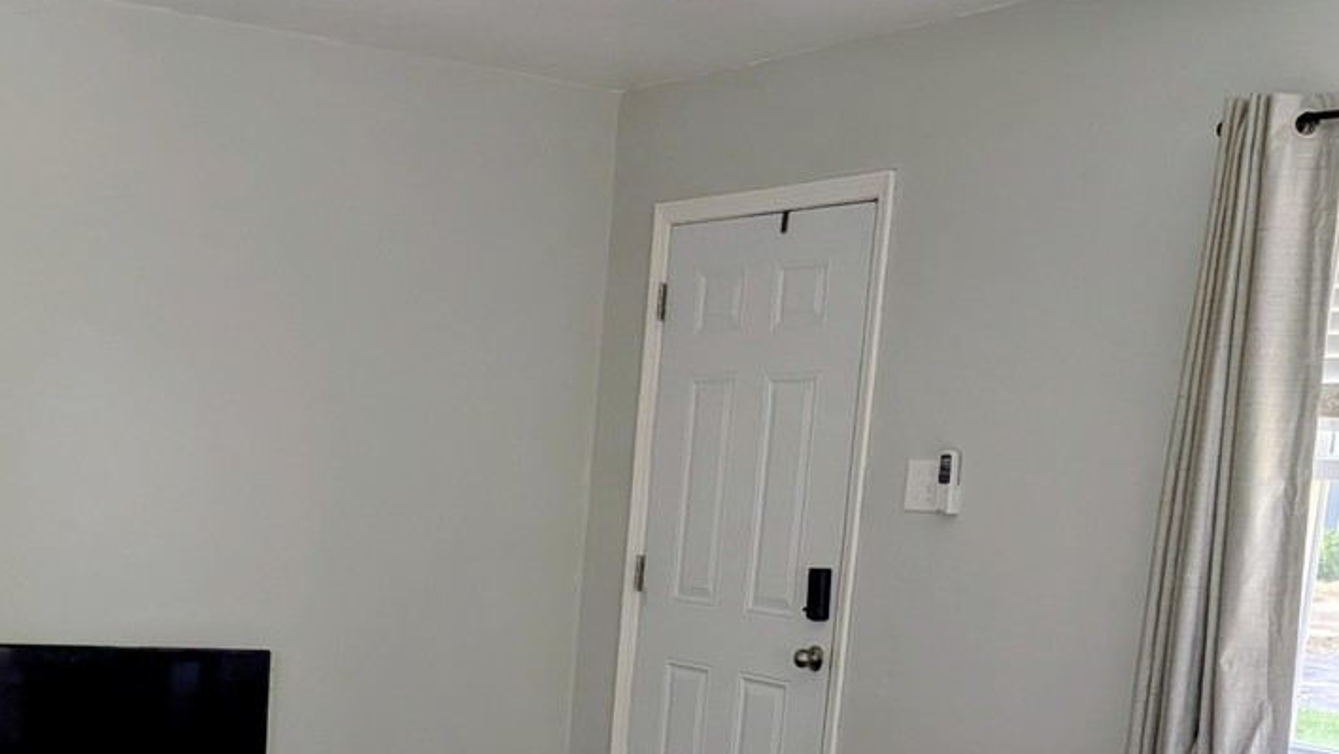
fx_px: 1882
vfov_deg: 21.4
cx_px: 477
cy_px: 841
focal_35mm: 53
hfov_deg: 38.8
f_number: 1.68
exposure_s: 1/120
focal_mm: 6.9
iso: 22
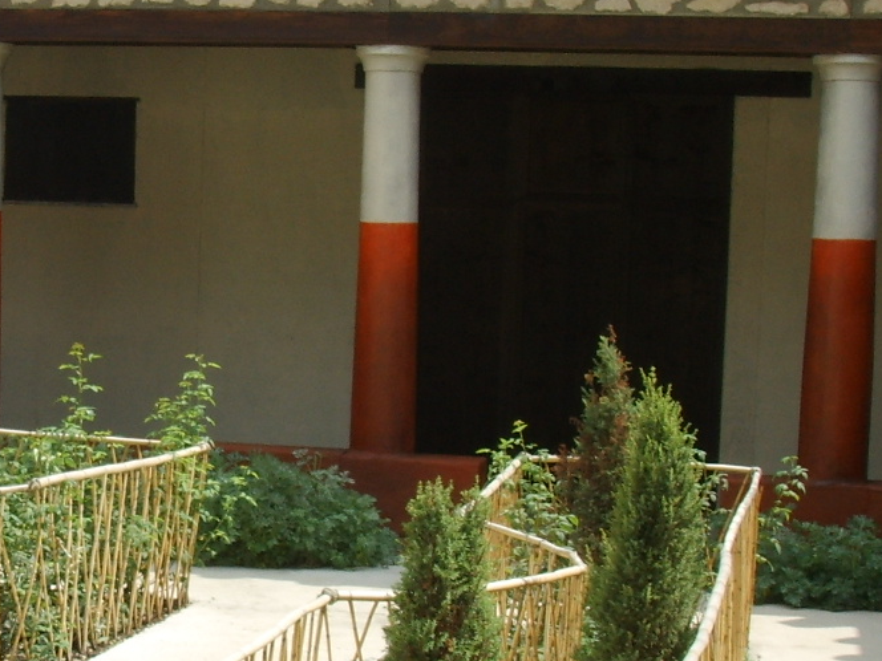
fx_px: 2395
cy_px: 429
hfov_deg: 20.2
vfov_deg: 15.7
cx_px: 7
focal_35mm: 94
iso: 50
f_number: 6.3
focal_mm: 6.6
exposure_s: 1/180
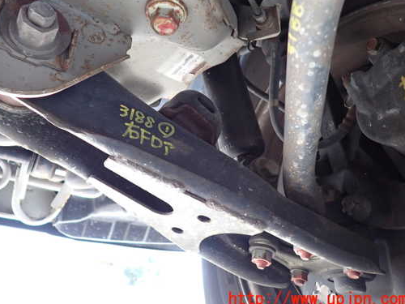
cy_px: 127
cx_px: 168
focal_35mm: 30
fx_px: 351
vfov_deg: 46.6
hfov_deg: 59.6
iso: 250
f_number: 2
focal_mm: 4.5
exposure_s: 1/30
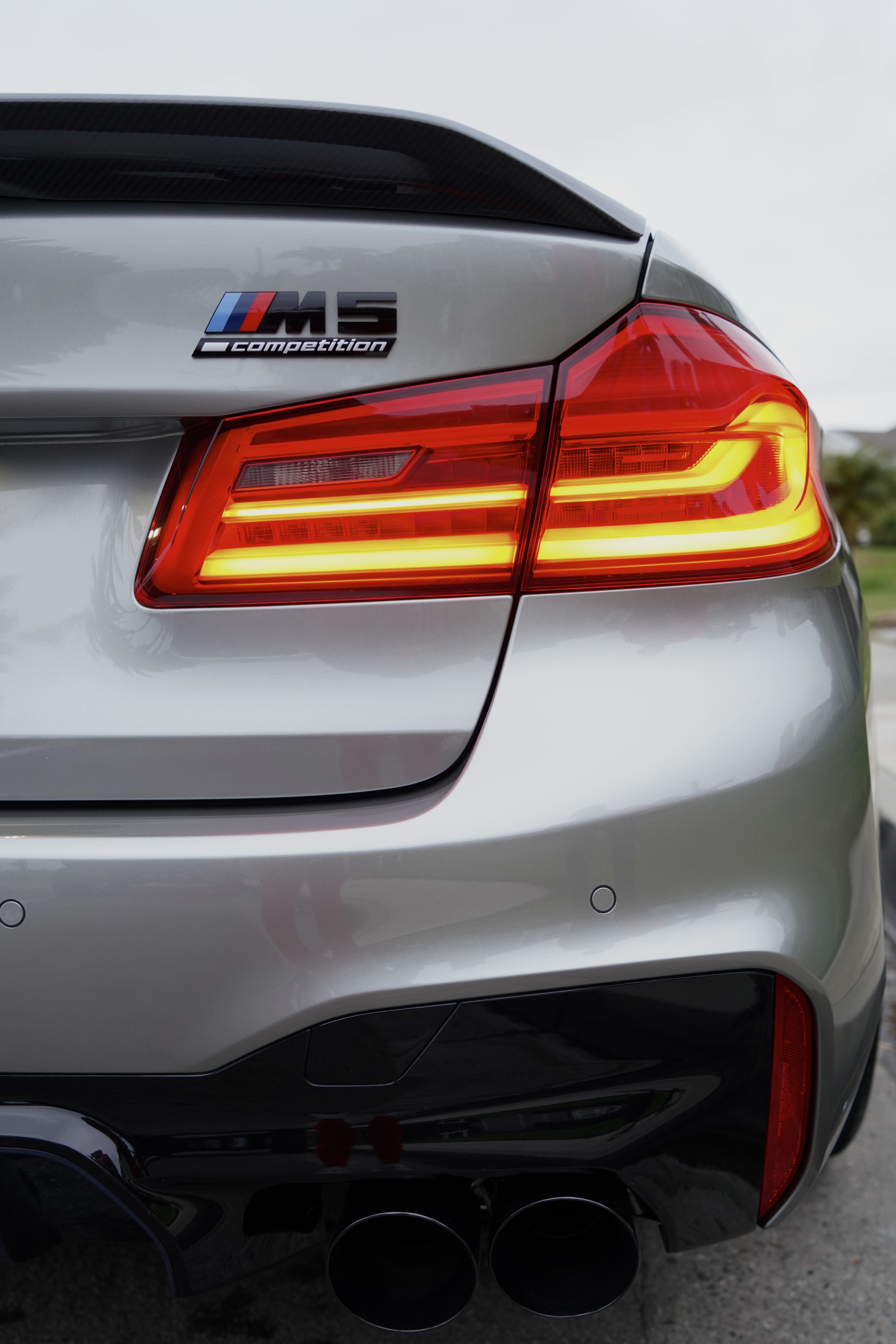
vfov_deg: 61.9
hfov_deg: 43.6
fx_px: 1120
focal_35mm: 30
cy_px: 672
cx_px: 448
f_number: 4
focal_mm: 30
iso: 500
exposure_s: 1/30
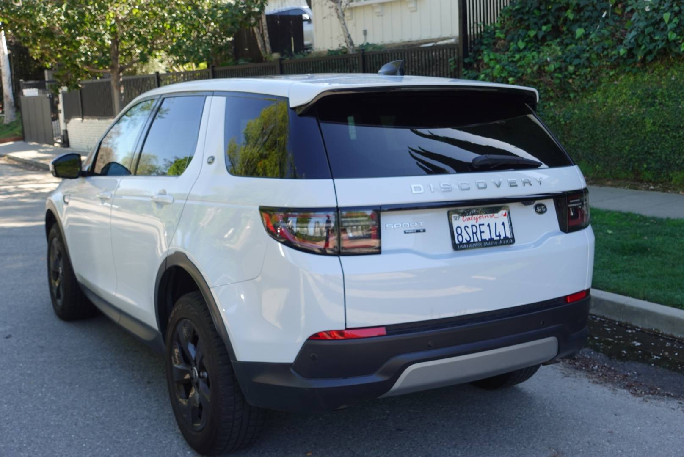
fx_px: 837
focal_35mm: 44
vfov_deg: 30.6
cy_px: 228
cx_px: 342
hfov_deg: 44.5
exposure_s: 1/80
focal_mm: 16.72
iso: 125
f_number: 5.6
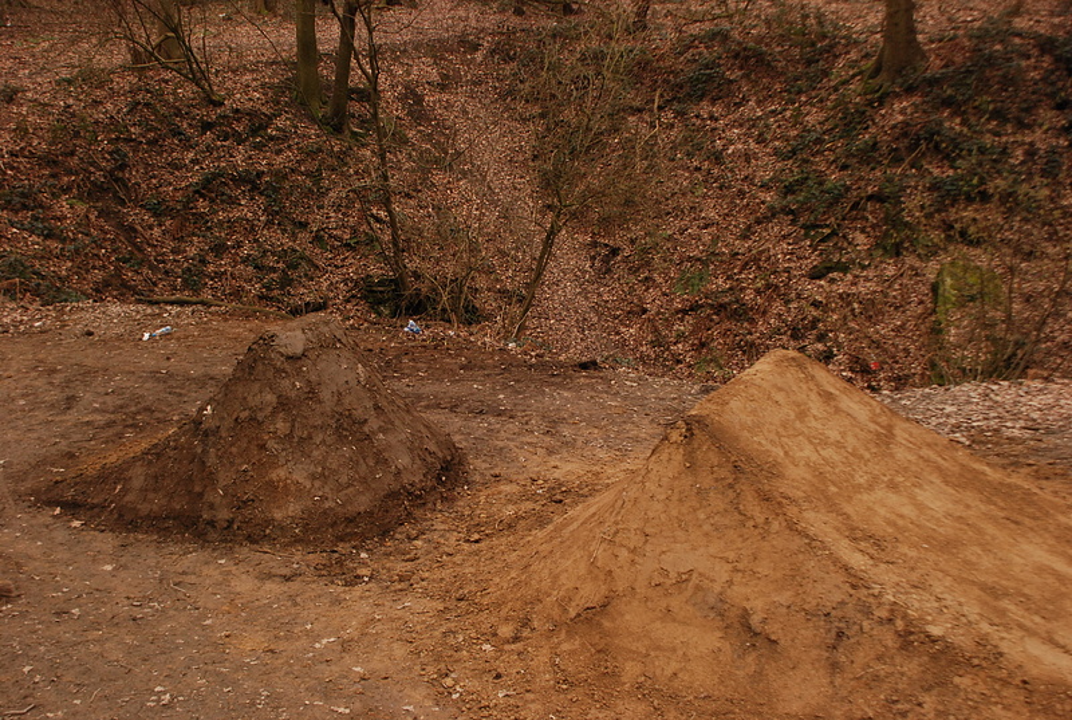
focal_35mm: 42
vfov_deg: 32.0
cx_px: 536
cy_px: 360
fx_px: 1253
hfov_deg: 46.3
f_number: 6.3
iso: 640
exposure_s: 1/80
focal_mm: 28
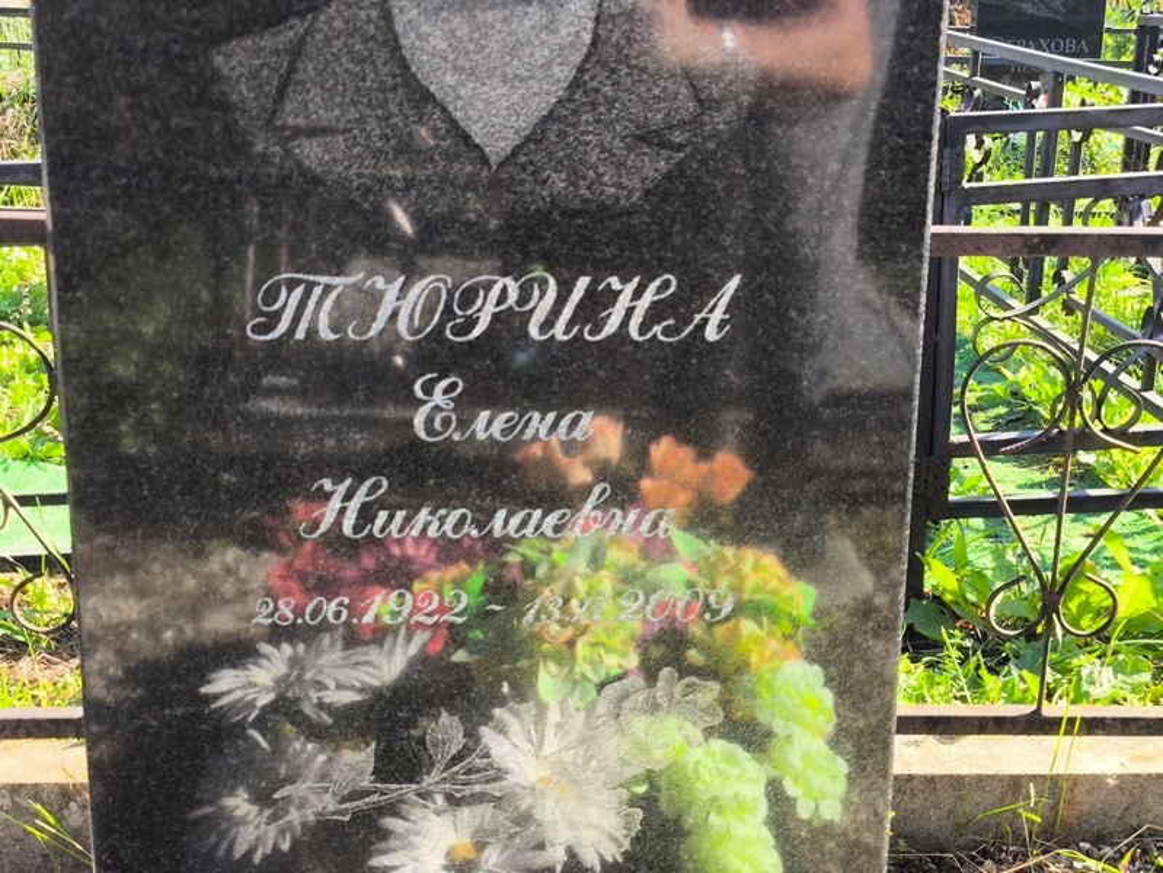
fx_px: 1681
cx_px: 582
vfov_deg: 29.1
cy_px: 436
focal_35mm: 50
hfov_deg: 38.2
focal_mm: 4.71
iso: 50
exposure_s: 1/235
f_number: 1.7
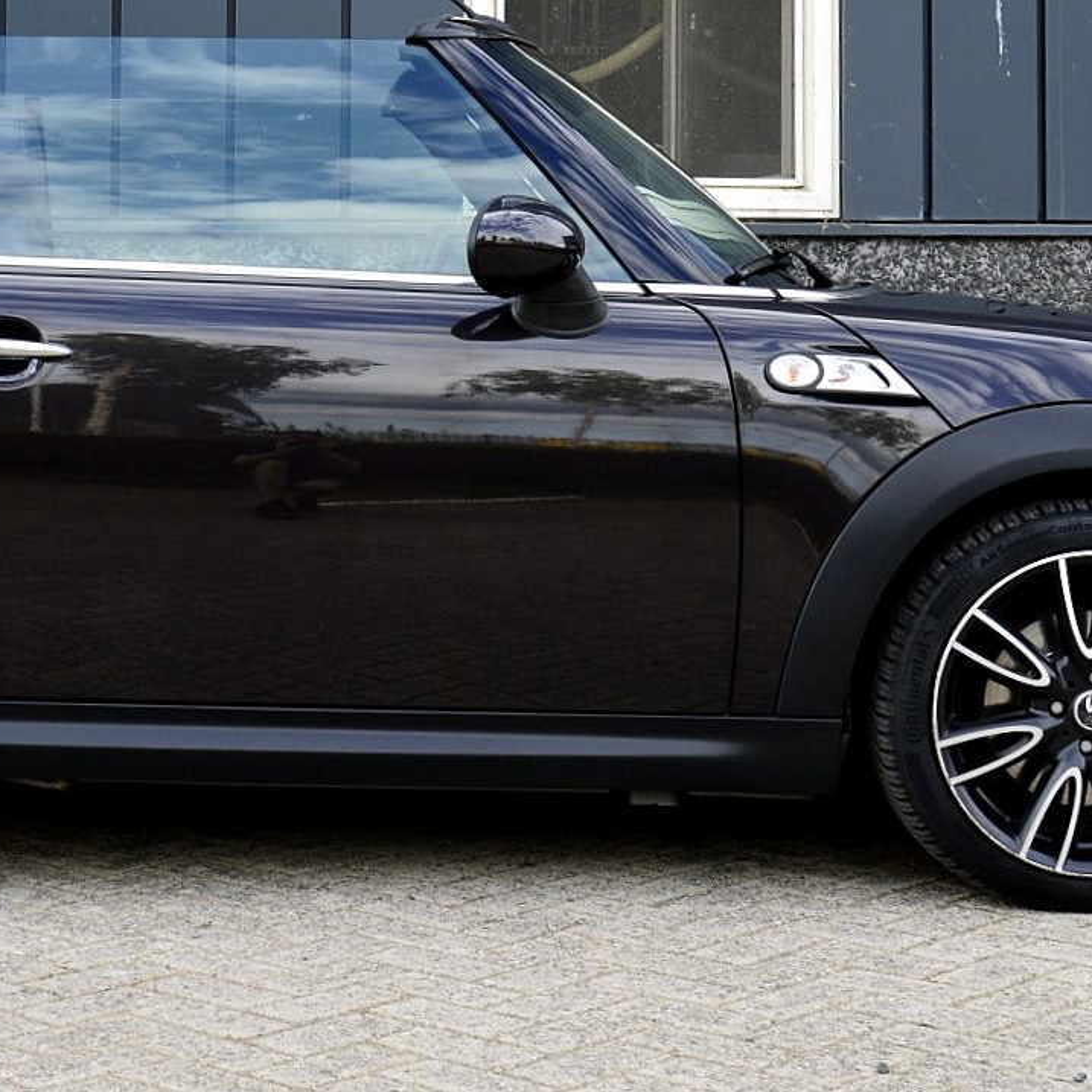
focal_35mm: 75
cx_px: 262
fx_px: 2677
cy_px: 346
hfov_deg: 22.8
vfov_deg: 22.9
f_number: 9
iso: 400
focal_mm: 26
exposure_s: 1/125
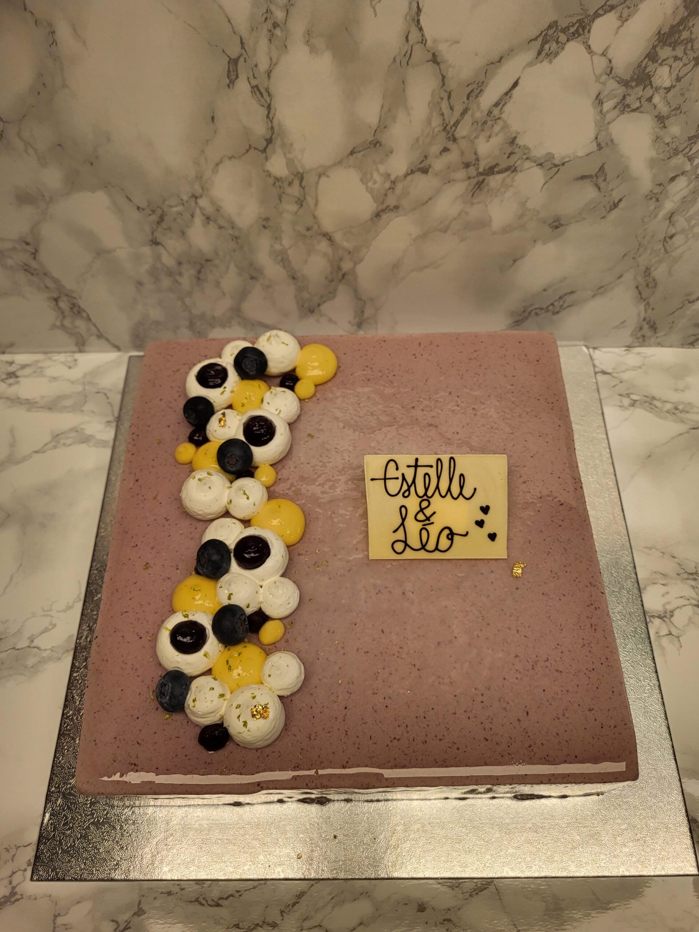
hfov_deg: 53.1
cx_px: 350
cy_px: 466
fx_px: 700
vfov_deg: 67.3
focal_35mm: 26
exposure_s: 1/210
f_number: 1.8
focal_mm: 5.4
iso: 80
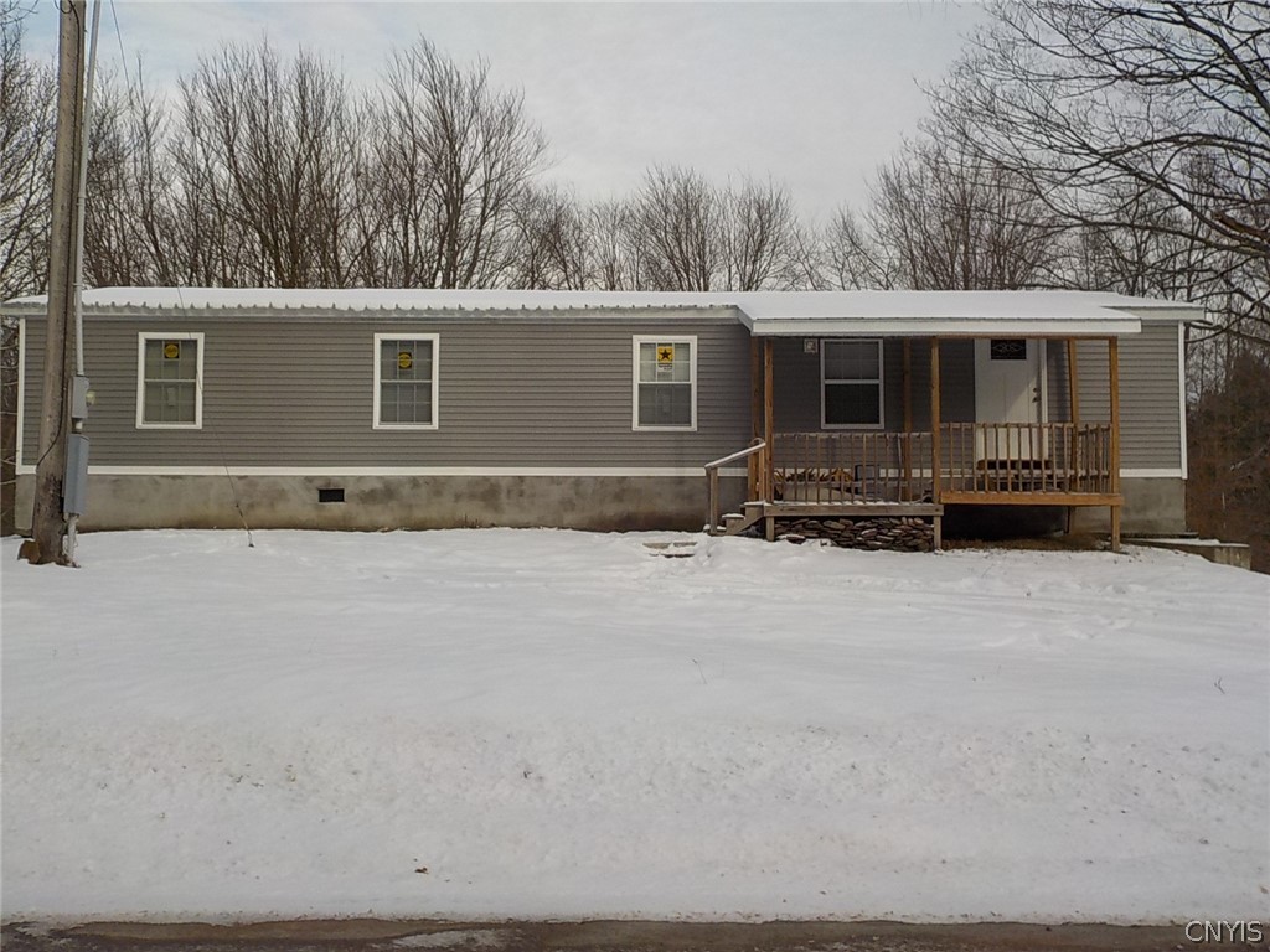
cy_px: 476
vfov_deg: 37.7
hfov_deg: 49.0
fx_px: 1394
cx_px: 635
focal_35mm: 38
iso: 125
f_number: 3.7
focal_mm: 5.2
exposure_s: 1/1000
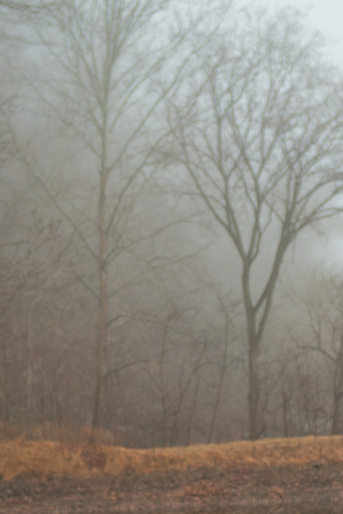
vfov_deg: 18.3
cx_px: 186
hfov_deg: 12.4
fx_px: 1585
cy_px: 371
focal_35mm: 111
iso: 160
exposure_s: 1/60
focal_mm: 48
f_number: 2.8
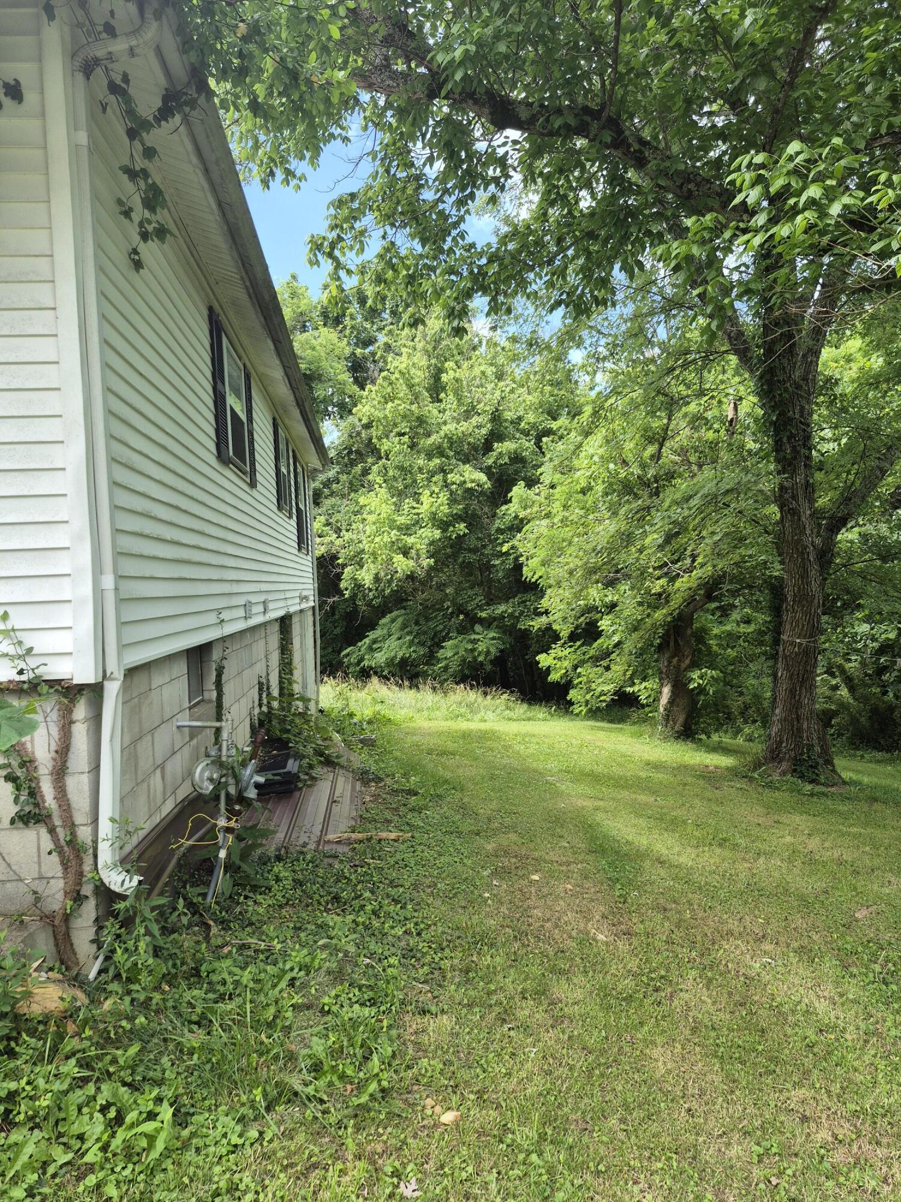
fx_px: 798
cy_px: 601
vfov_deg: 73.9
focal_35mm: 23
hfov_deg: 58.9
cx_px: 450
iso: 25
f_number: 1.8
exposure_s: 1/445
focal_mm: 5.4
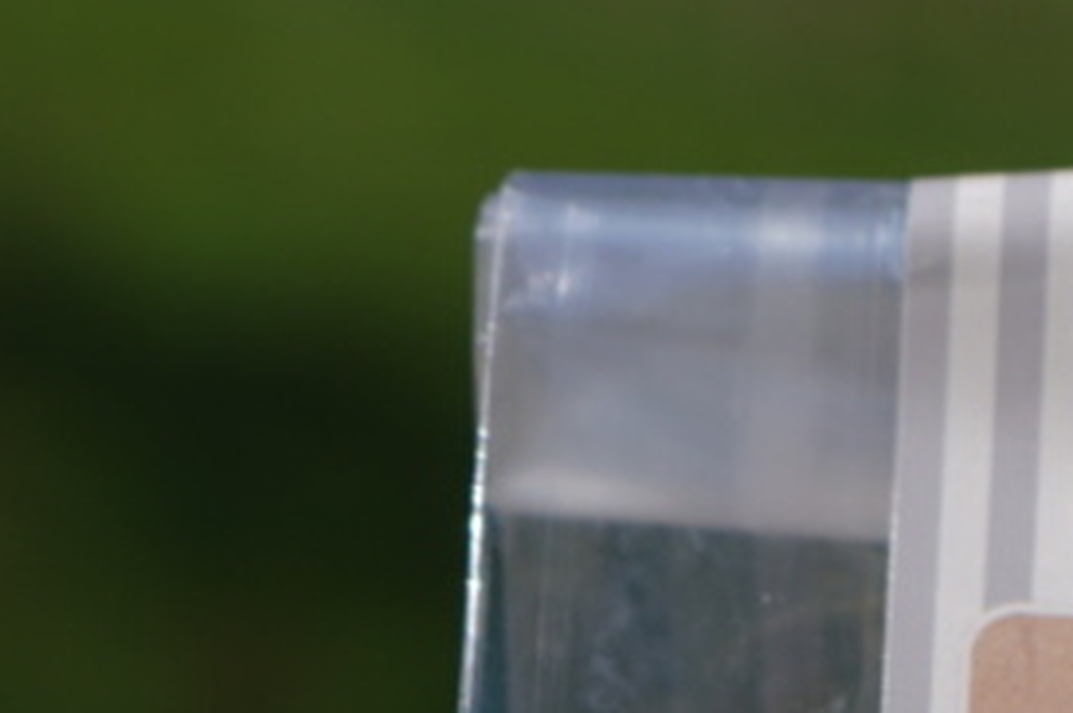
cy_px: 1109
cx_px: 1320
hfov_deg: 6.3
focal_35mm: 325
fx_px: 9675
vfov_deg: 4.2
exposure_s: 1/640
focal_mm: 55
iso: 50
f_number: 6.3
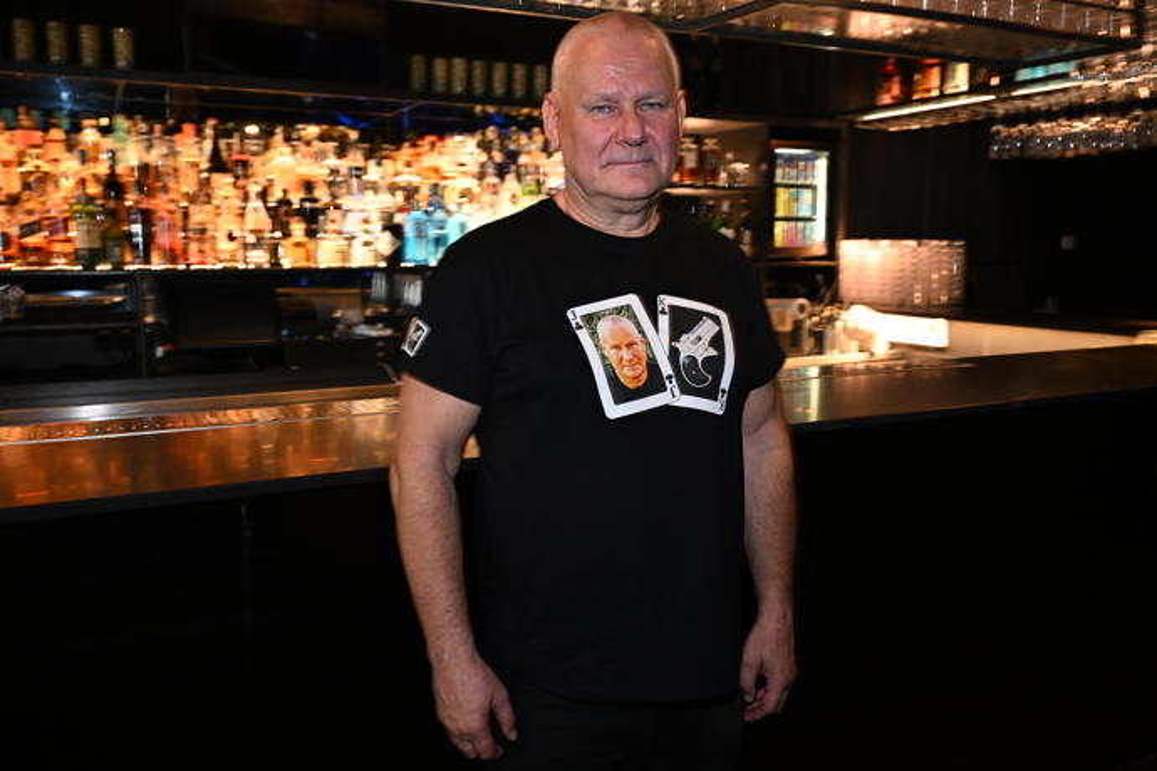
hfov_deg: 61.9
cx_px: 578
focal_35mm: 30
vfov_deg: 43.6
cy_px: 386
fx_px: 964
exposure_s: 1/100
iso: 2000
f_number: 4.5
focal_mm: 30
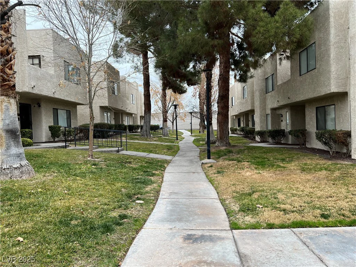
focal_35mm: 26
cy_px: 134
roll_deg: +2.7
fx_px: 267
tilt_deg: -0.9
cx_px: 178
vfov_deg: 53.1
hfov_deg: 67.3
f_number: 1.5
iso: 40
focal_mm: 5.7
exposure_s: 1/121
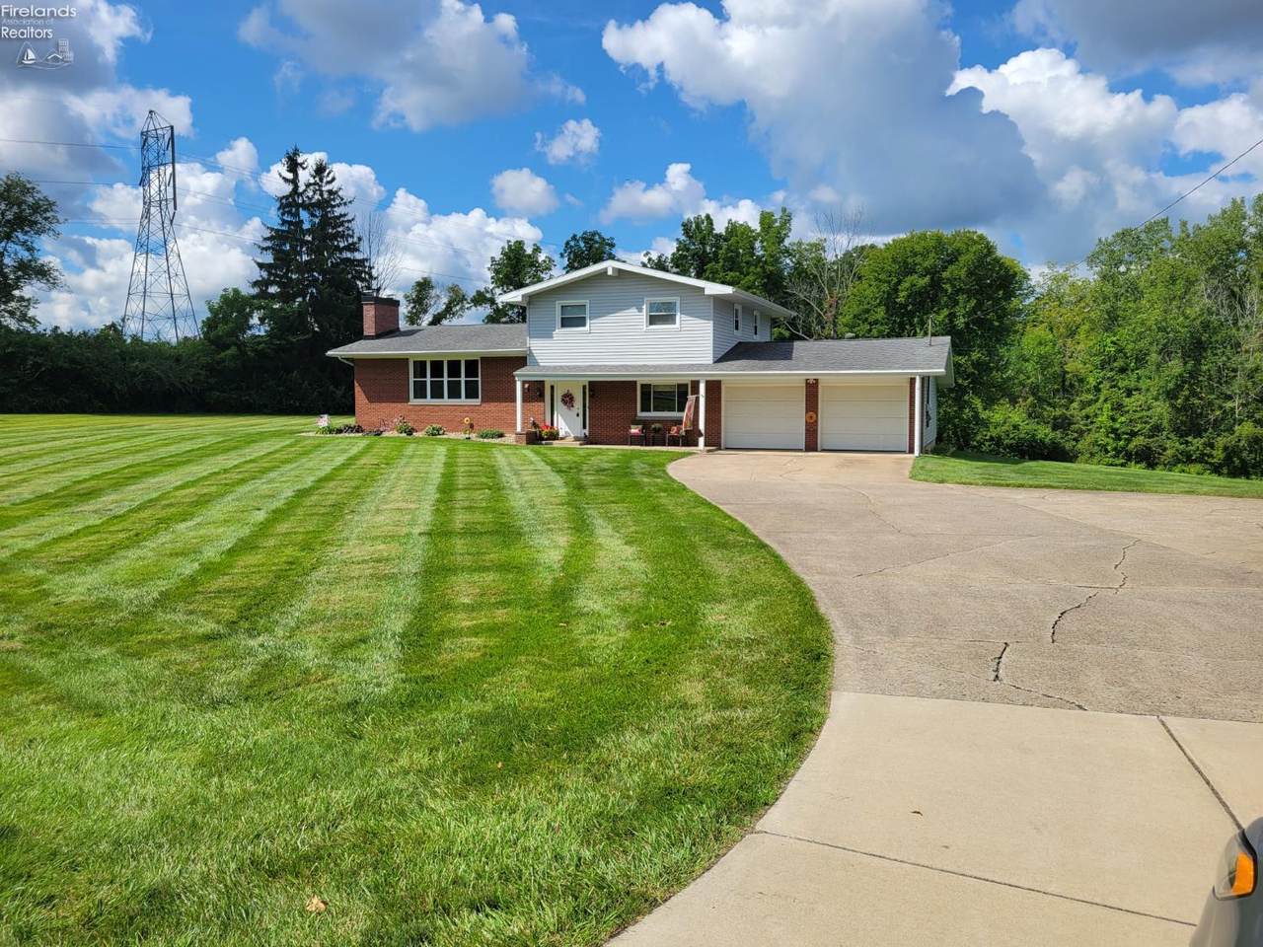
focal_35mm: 26
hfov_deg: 67.3
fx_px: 949
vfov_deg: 53.1
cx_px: 632
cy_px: 474
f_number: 1.8
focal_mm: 5.4
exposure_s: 1/2929
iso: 40
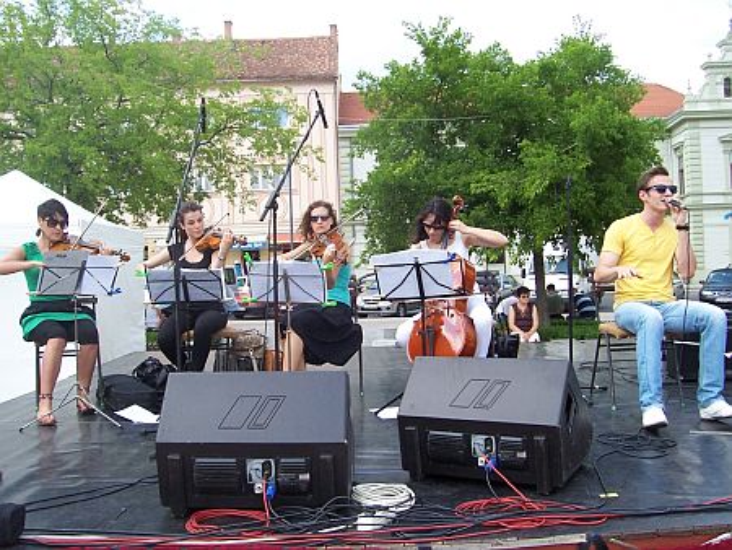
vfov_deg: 41.8
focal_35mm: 34
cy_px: 275
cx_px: 366
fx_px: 719
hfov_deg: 53.9
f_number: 5.6
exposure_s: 1/125
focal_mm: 5.6
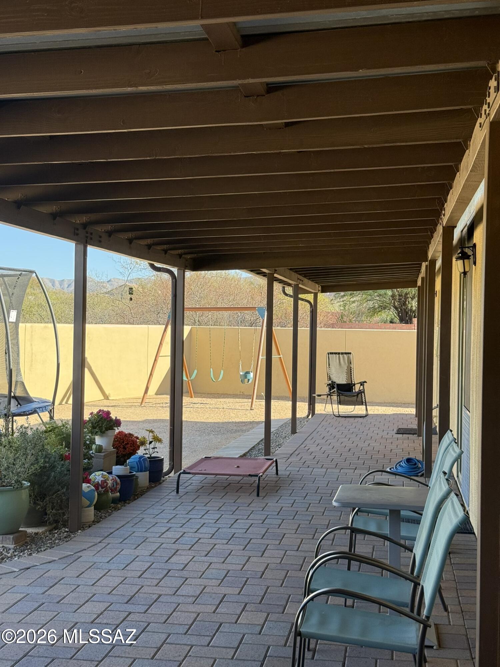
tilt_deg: -0.8
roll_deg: -1.9
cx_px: 250
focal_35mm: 48
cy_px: 334
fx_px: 924
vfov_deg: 39.7
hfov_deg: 30.3
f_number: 1.78
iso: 64
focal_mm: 6.76
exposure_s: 1/596
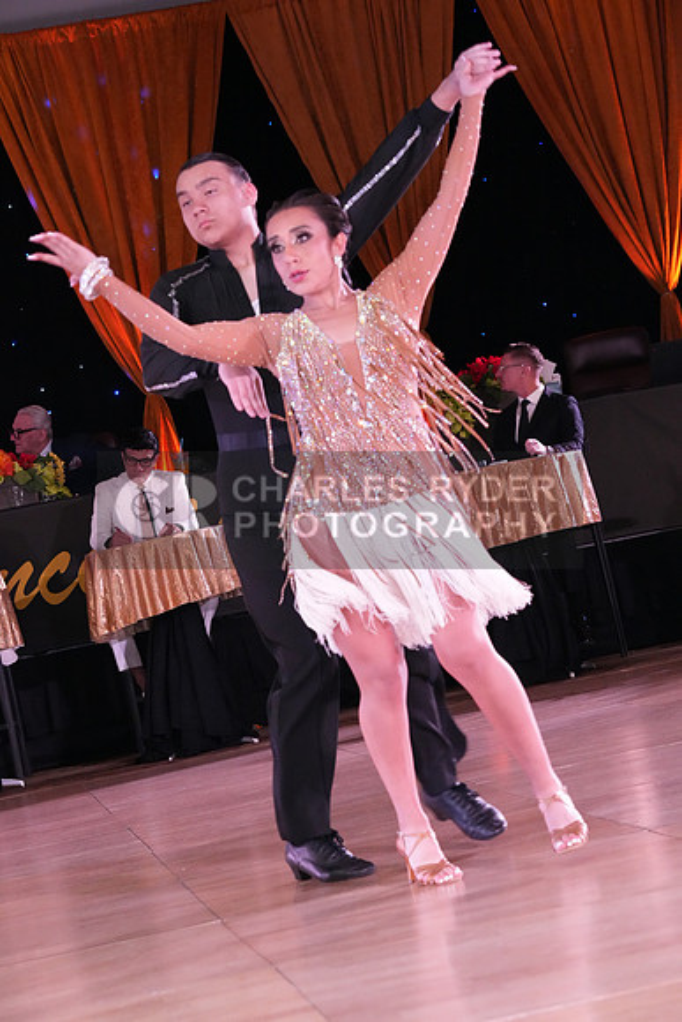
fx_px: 2669
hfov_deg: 14.6
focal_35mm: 94
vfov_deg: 21.7
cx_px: 341
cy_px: 511
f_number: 7.1
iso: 8000
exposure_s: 1/250
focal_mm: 94
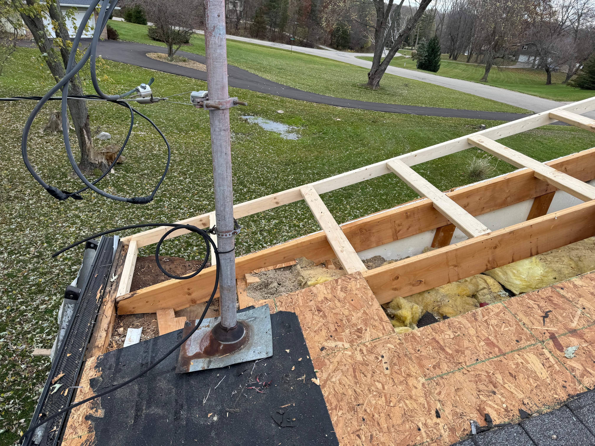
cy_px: 223
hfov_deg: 71.6
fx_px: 413
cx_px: 298
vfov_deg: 56.8
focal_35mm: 24
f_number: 1.78
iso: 80
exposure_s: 1/1151
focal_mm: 6.86
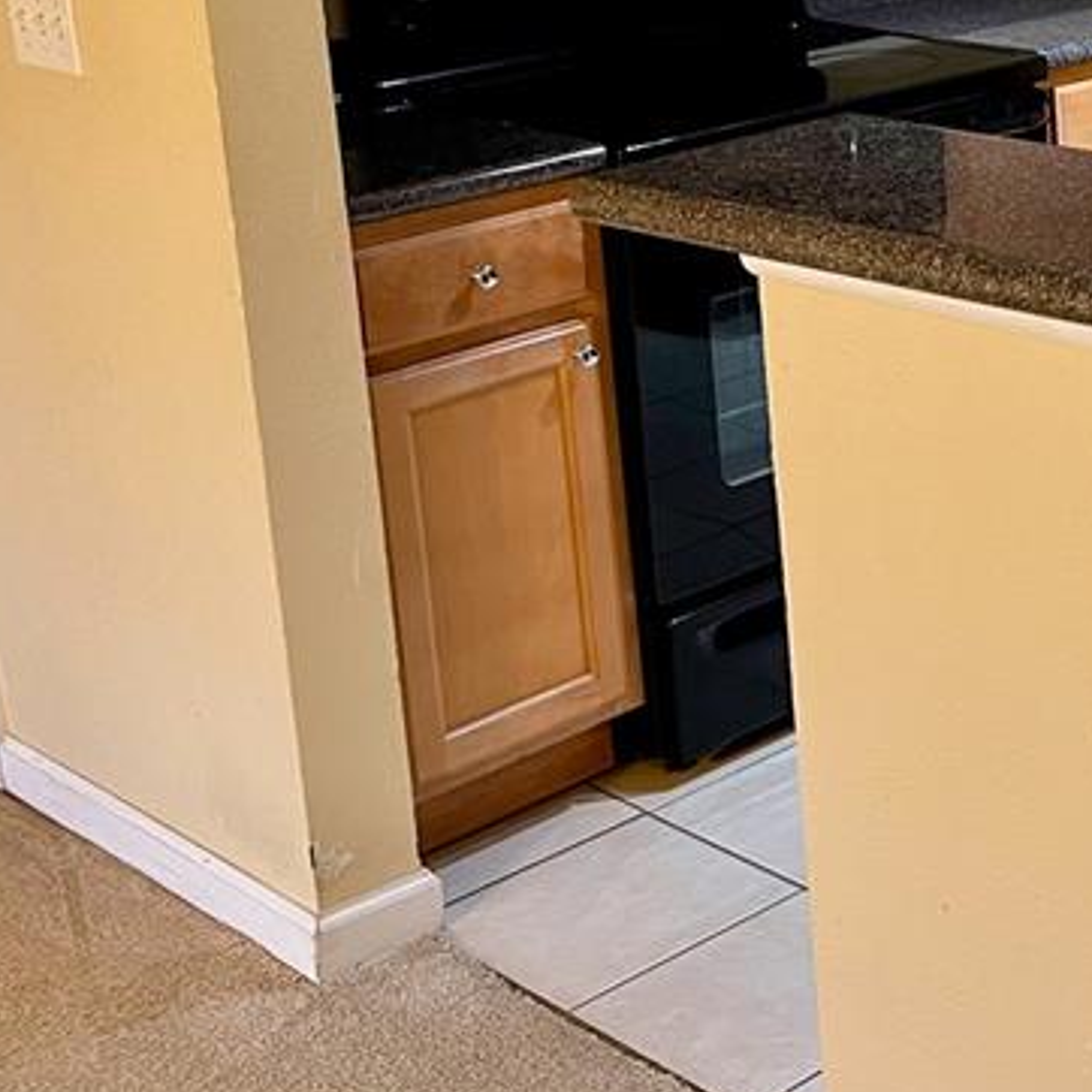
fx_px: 2320
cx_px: 1517
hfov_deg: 22.8
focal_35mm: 65
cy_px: 118
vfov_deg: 25.7
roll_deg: +0.6
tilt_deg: -12.4
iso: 200
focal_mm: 5.7
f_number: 1.5
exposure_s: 1/60
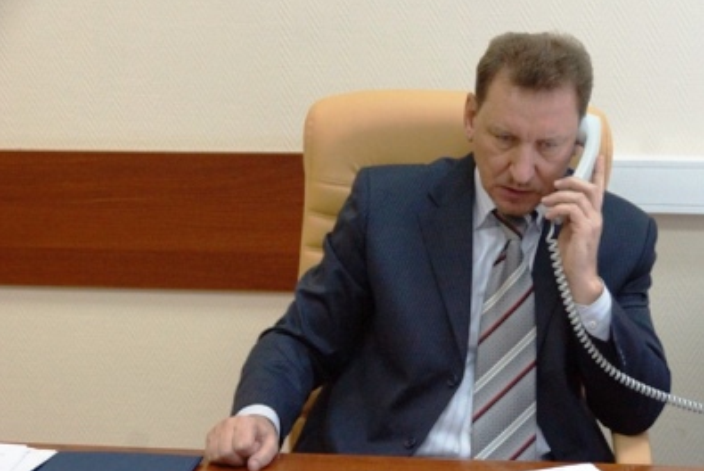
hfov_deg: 23.9
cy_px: 256
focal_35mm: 85
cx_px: 392
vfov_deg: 16.1
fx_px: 1663
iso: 2500
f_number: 5.6
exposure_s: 1/100
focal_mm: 50
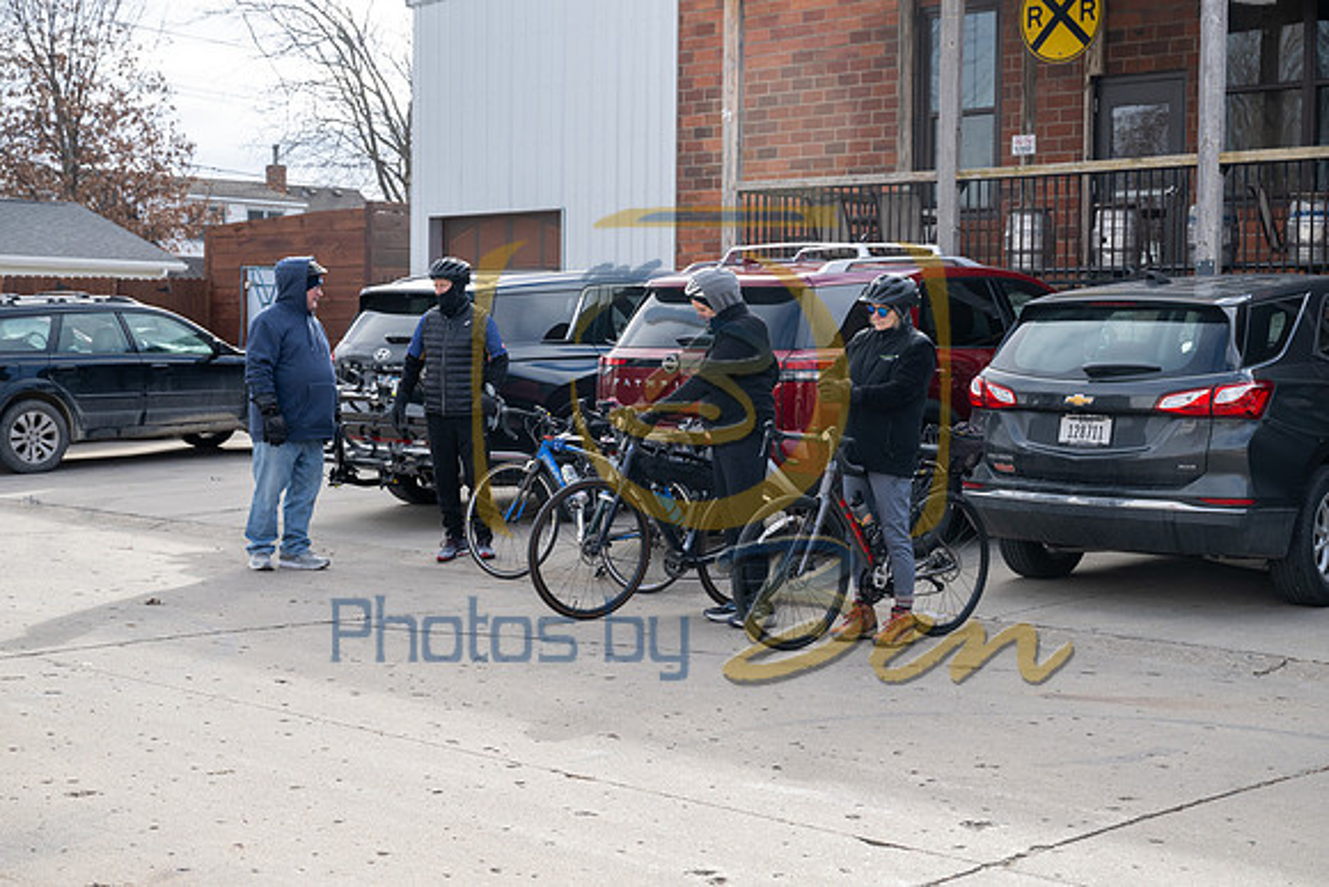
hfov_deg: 35.6
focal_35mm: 56
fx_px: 2068
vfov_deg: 24.2
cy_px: 444
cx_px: 664
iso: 250
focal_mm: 56
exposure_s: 1/250
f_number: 7.1
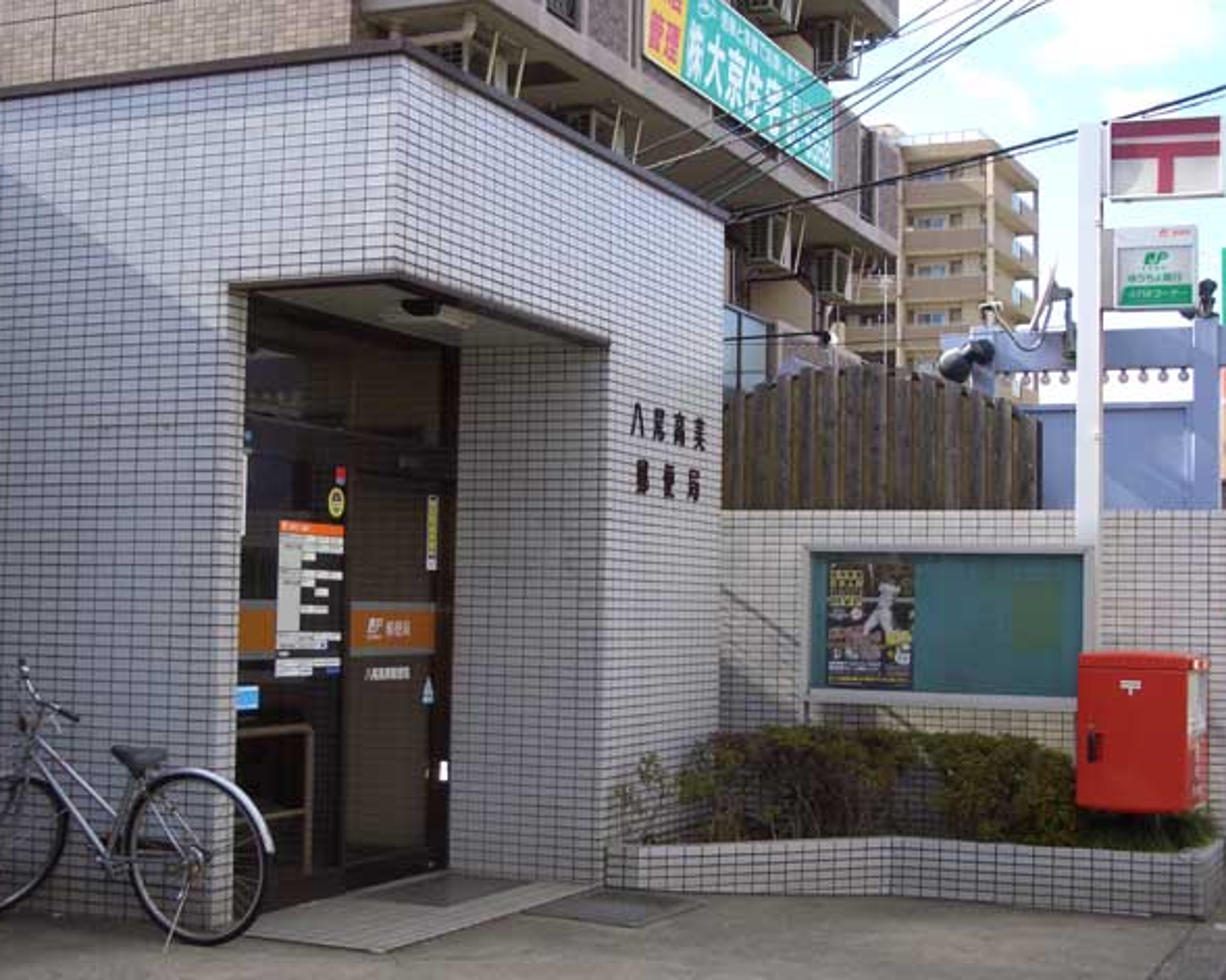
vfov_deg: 29.1
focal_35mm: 52
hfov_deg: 36.0
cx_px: 579
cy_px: 497
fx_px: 1887
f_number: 3.1
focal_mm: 8.2
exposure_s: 1/320
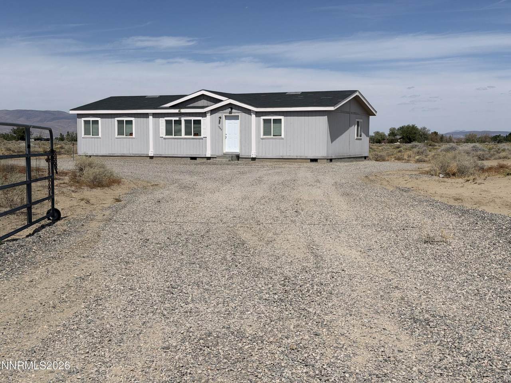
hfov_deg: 39.7
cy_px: 192
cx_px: 256
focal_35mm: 48
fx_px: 709
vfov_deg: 30.3
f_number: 1.78
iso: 80
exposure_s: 1/13333
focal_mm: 6.76
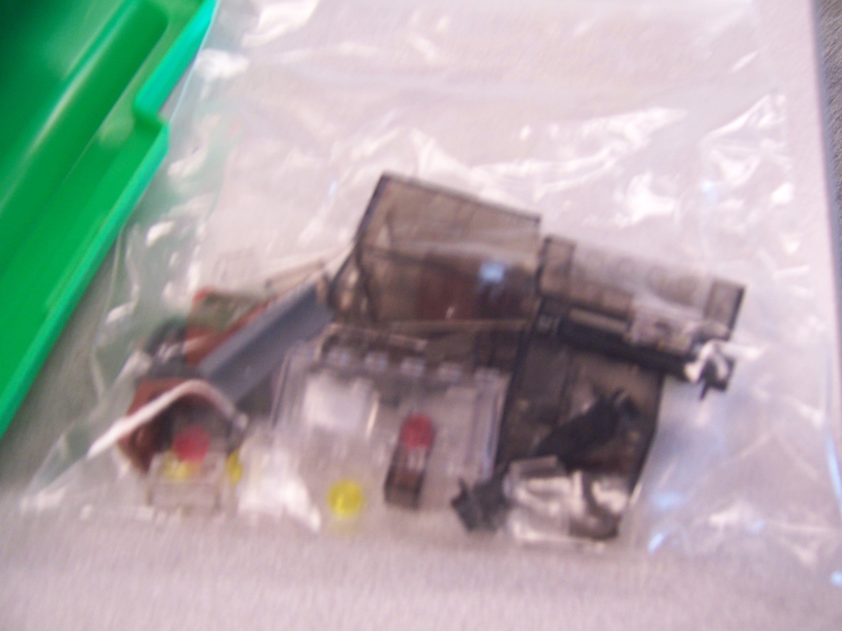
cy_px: 316
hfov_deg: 55.4
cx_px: 421
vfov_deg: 42.9
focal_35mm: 33
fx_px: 803
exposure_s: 1/10
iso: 140
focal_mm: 5.5
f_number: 3.4
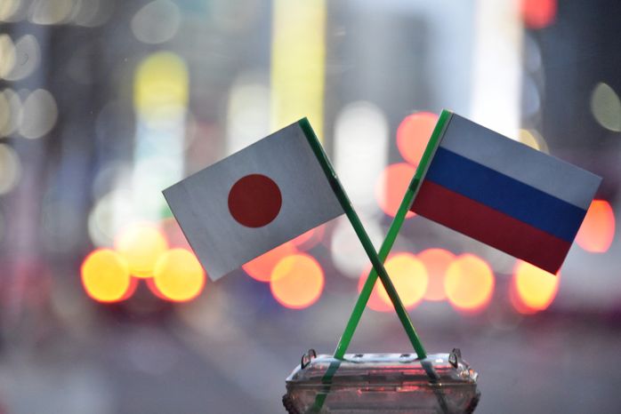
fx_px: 5177
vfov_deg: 4.6
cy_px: 207
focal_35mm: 300
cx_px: 310
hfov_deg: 6.9
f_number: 5.6
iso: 6400
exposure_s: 1/80
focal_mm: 300
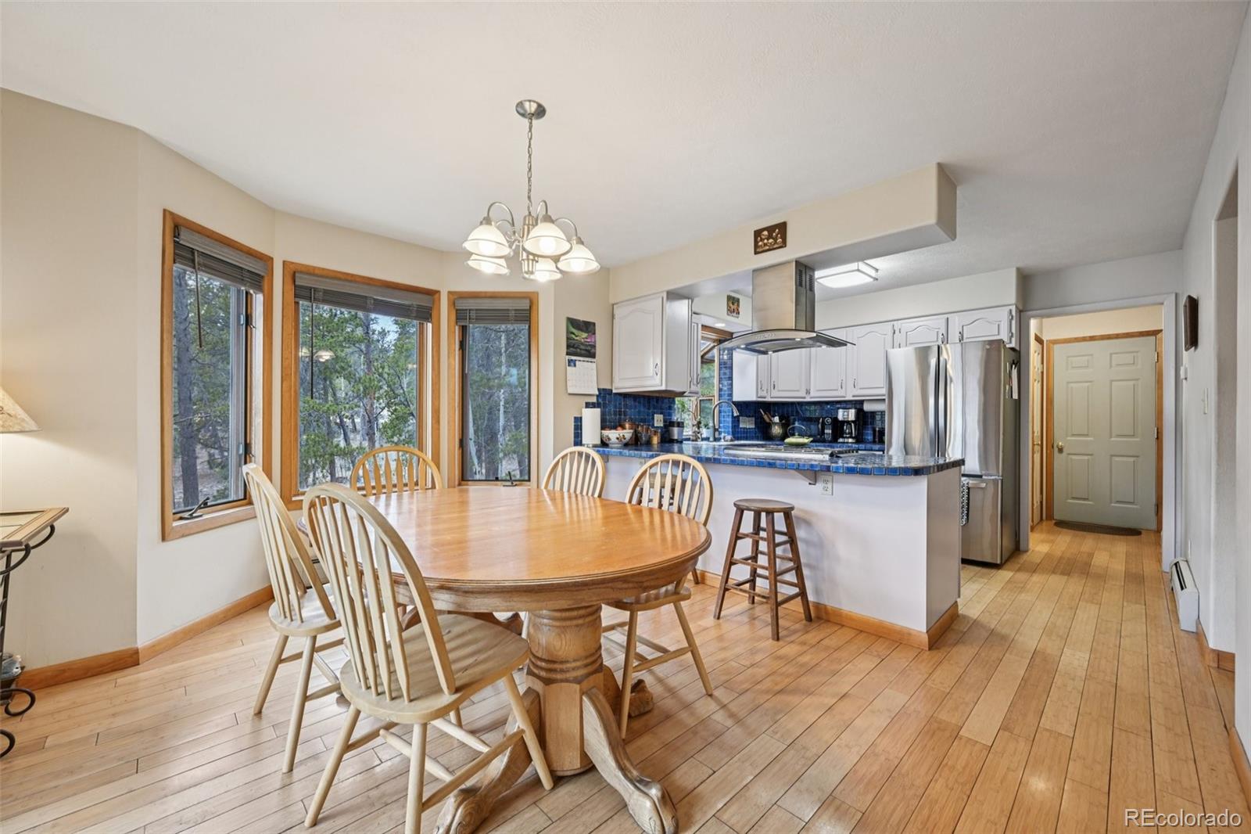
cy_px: 417
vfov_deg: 81.2
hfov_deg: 104.3
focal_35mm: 14
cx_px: 626
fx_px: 486
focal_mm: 14
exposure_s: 1/15
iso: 360
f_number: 8
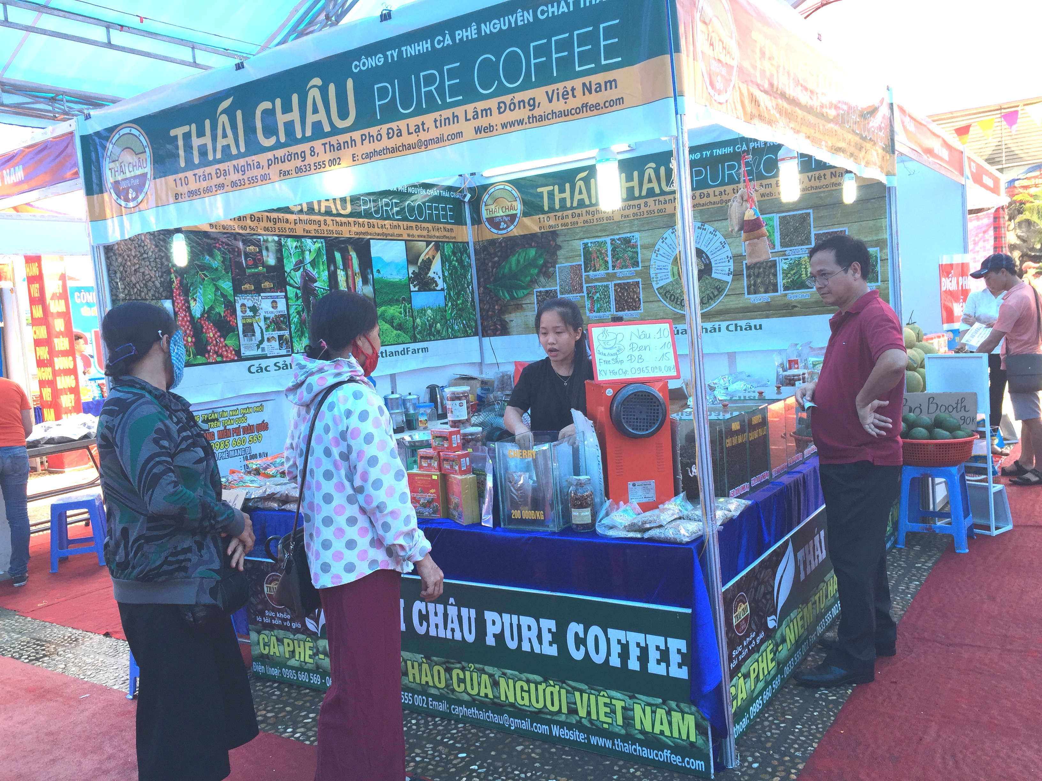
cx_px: 521
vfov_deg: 48.2
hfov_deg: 61.7
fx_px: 873
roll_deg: +2.8
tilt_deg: -7.0
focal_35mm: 29
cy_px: 390
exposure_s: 1/126
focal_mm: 4.15
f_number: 2.2
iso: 32
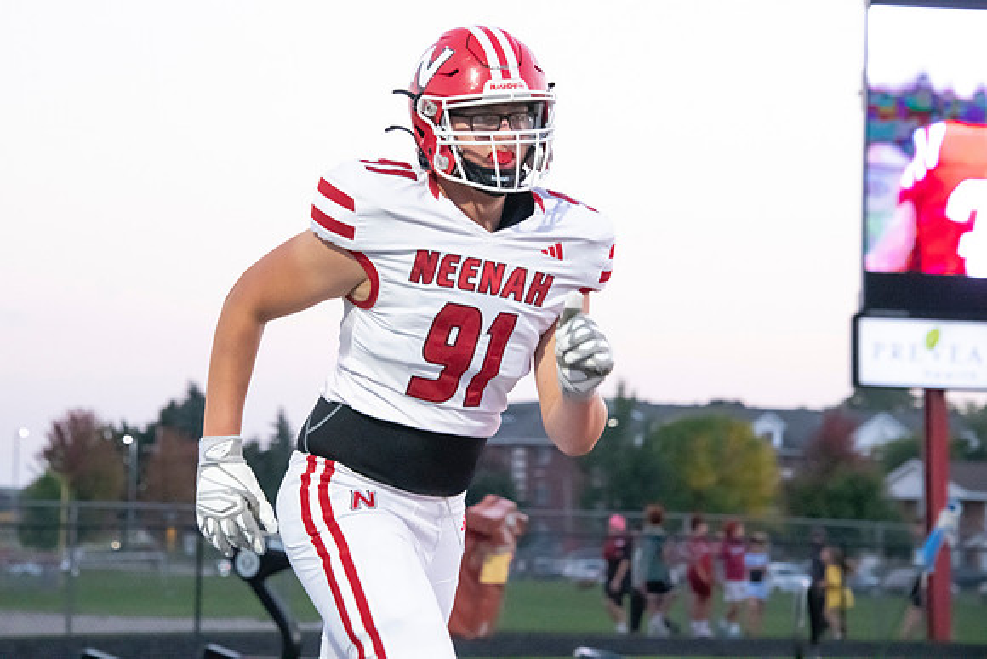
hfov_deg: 13.7
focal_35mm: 150
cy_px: 294
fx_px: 4104
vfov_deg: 9.2
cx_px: 440
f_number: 7.1
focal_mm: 135
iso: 10000
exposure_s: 1/400
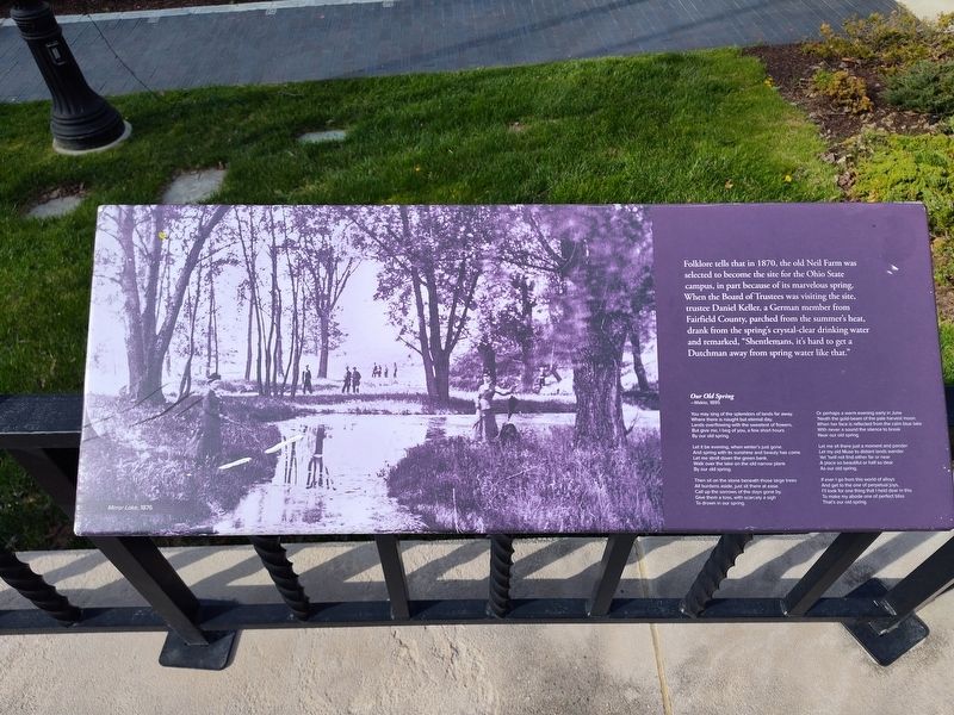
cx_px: 477
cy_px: 358
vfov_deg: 58.9
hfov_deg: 73.9
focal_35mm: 23
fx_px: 634
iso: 100
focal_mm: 5.56
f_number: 1.8
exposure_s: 1/1105
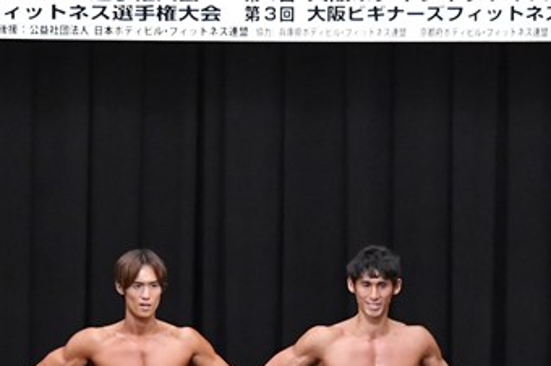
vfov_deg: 4.4
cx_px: 260
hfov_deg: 6.7
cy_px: 398
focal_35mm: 308
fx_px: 4709
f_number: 5.6
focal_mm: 90
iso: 8000
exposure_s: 1/400
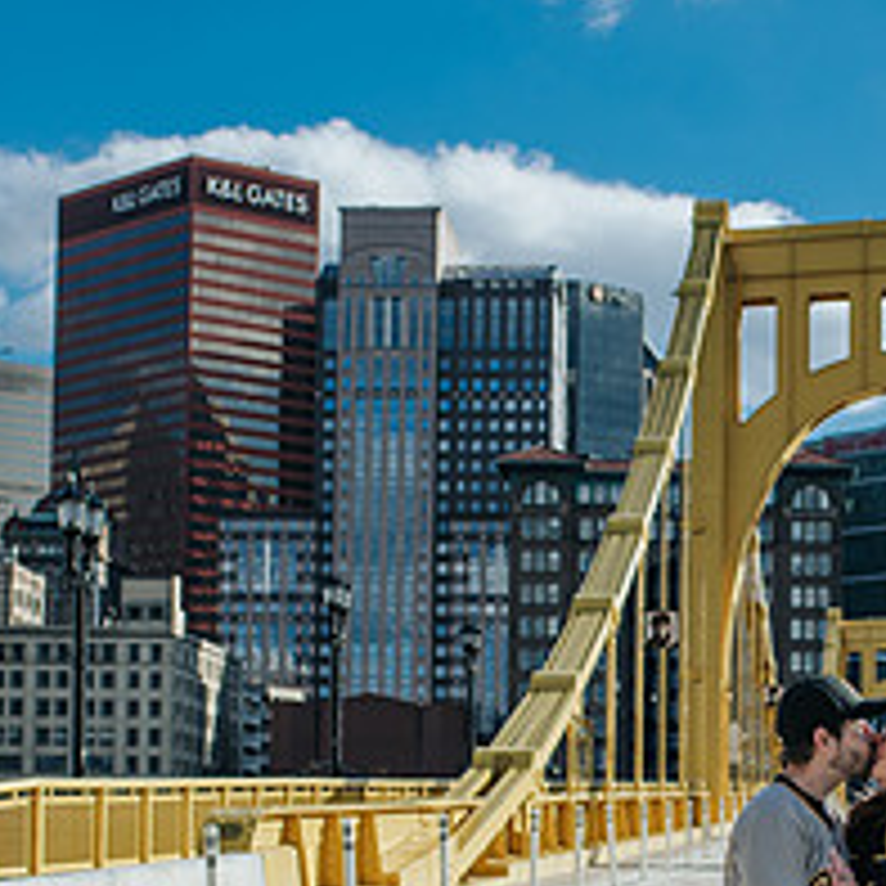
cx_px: 729
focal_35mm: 103
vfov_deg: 16.7
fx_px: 2983
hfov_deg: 16.7
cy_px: 779
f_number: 3.5
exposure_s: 1/2000
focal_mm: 35
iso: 100
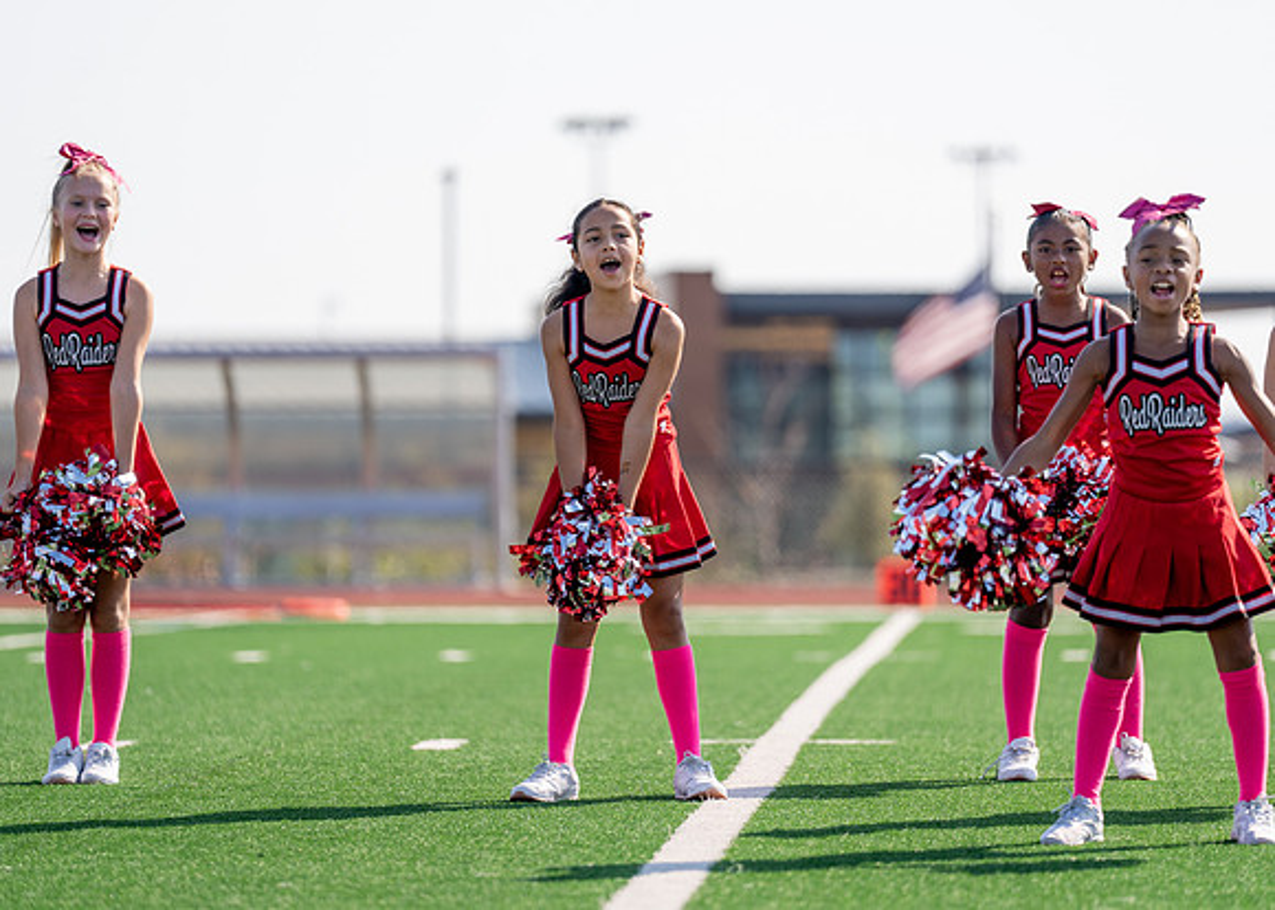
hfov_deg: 9.9
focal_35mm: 203
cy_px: 455
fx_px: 7359
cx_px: 638
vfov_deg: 7.1
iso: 100
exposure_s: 1/1250
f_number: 2.8
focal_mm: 194
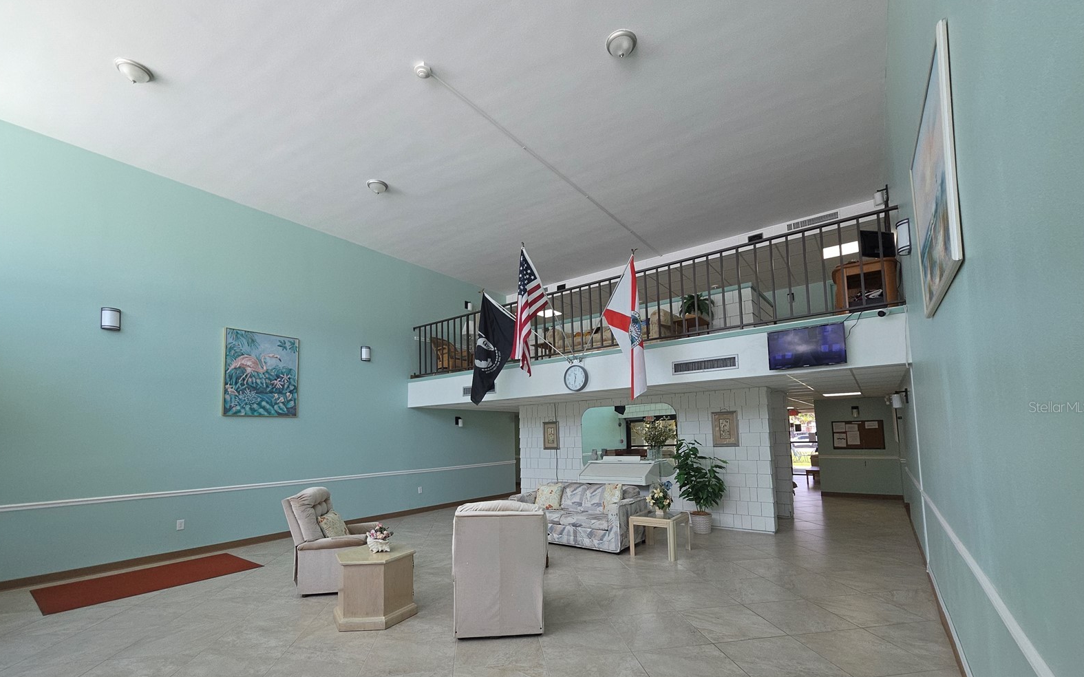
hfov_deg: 105.3
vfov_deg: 77.7
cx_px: 543
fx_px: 414
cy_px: 407
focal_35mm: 14
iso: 50
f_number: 2.2
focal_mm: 2.2
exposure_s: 1/123
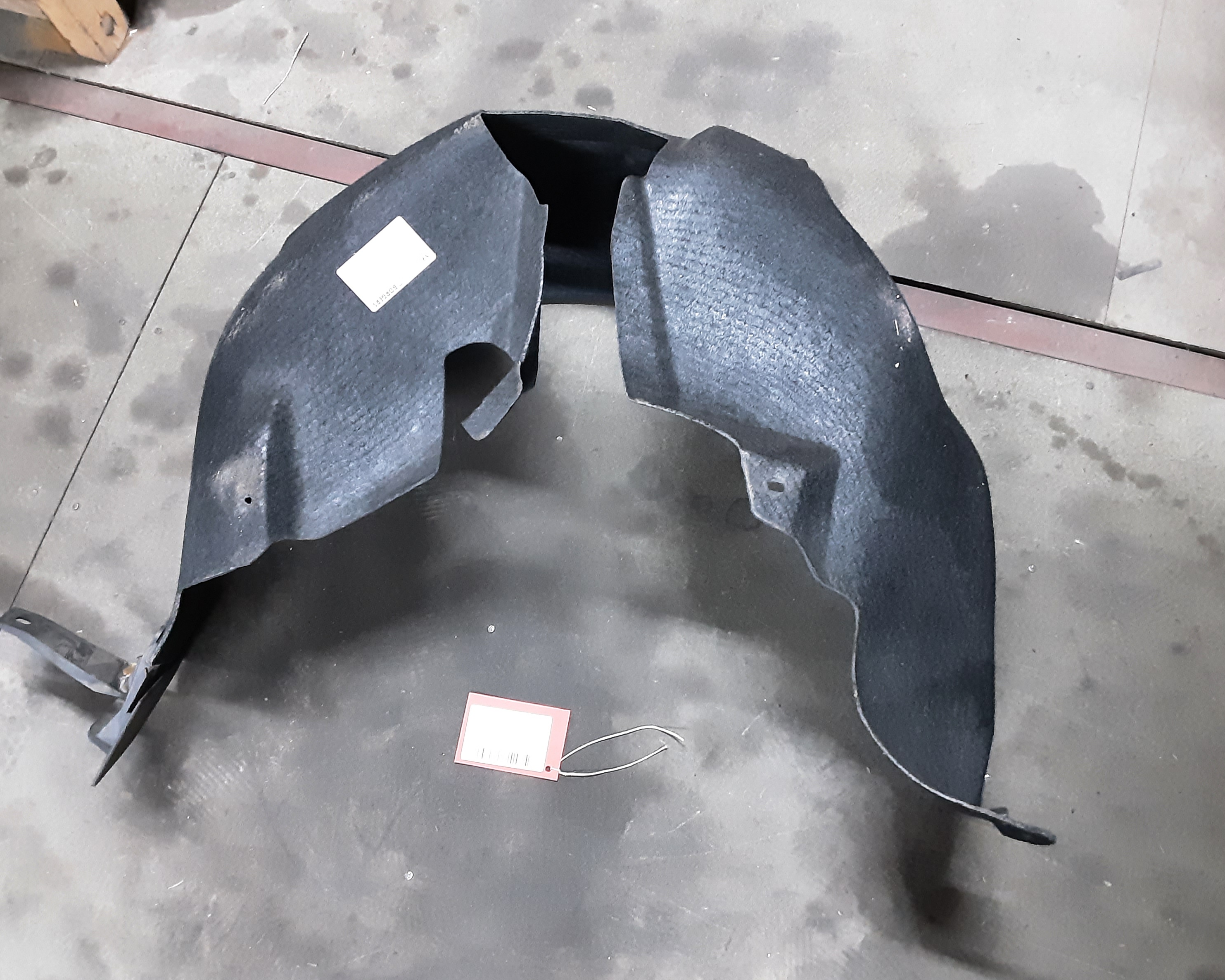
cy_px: 491
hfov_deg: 60.4
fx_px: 1051
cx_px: 614
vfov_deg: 50.0
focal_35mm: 29
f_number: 1.9
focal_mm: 2.91
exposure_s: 1/20
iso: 500
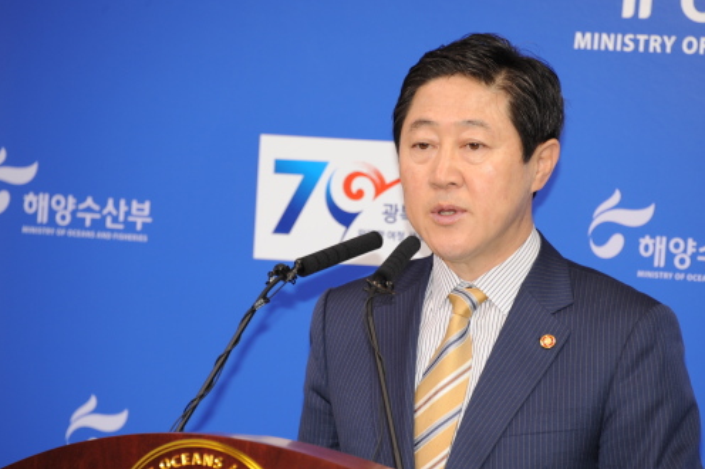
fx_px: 7691
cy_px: 283
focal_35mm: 393
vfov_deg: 3.5
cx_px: 399
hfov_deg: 5.2
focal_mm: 300
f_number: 5.6
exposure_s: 1/60
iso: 400
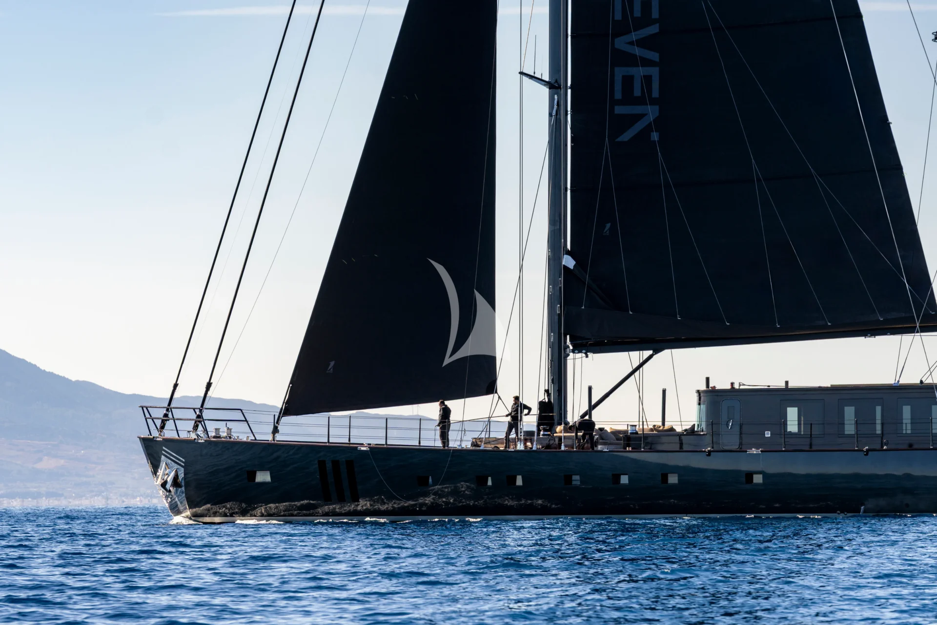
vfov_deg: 6.9
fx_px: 5153
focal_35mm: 198
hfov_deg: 10.4
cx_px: 468
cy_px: 312
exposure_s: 1/250
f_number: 7.1
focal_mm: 132
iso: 125
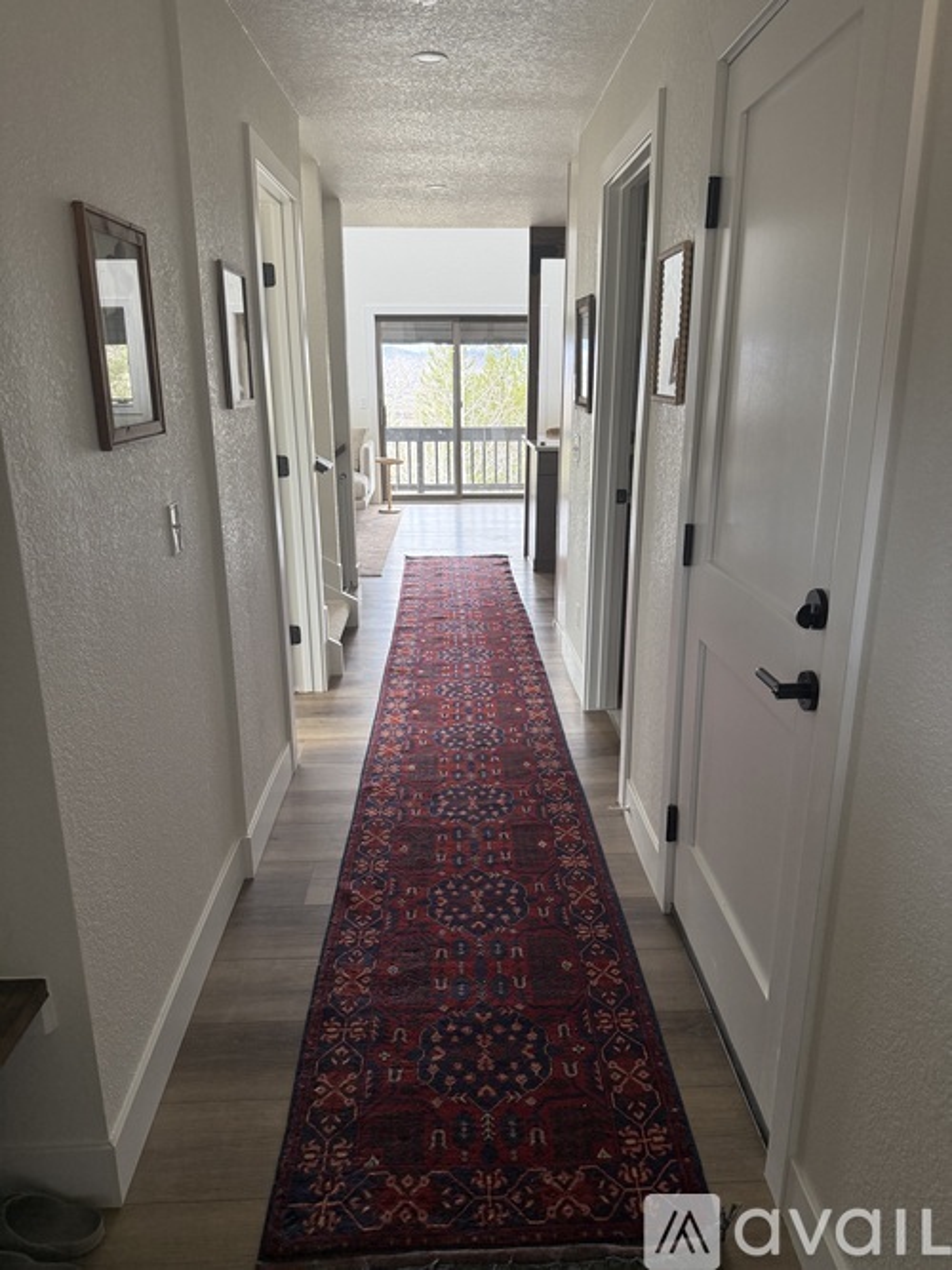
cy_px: 635
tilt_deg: -16.3
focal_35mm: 24
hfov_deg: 56.8
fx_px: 880
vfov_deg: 71.6
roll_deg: +0.4
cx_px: 476
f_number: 1.78
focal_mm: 6.76
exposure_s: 1/80
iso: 200
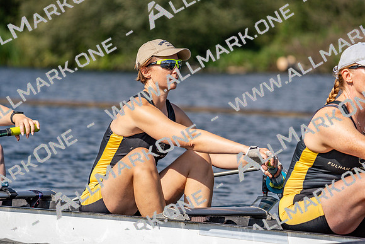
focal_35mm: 259
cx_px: 182
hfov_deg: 7.9
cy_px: 122
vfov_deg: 5.3
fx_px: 2626
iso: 160
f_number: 5.6
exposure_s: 1/1600
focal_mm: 259
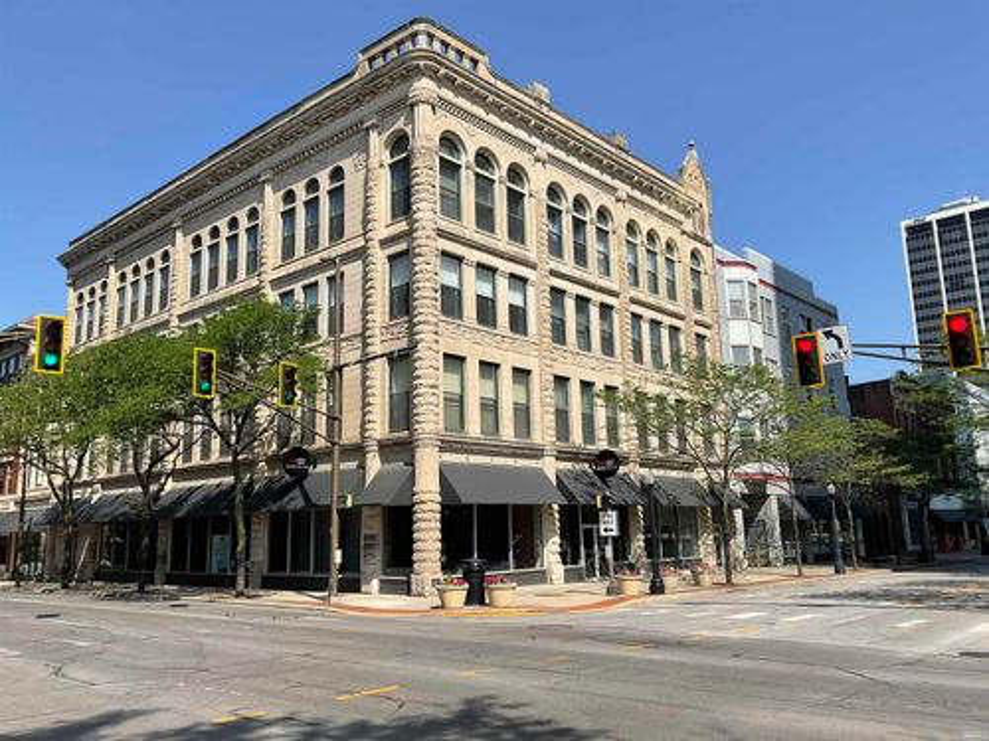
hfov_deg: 61.7
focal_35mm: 29
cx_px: 494
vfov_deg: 48.2
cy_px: 370
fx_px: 829
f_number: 1.8
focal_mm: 3
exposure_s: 1/1984
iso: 16
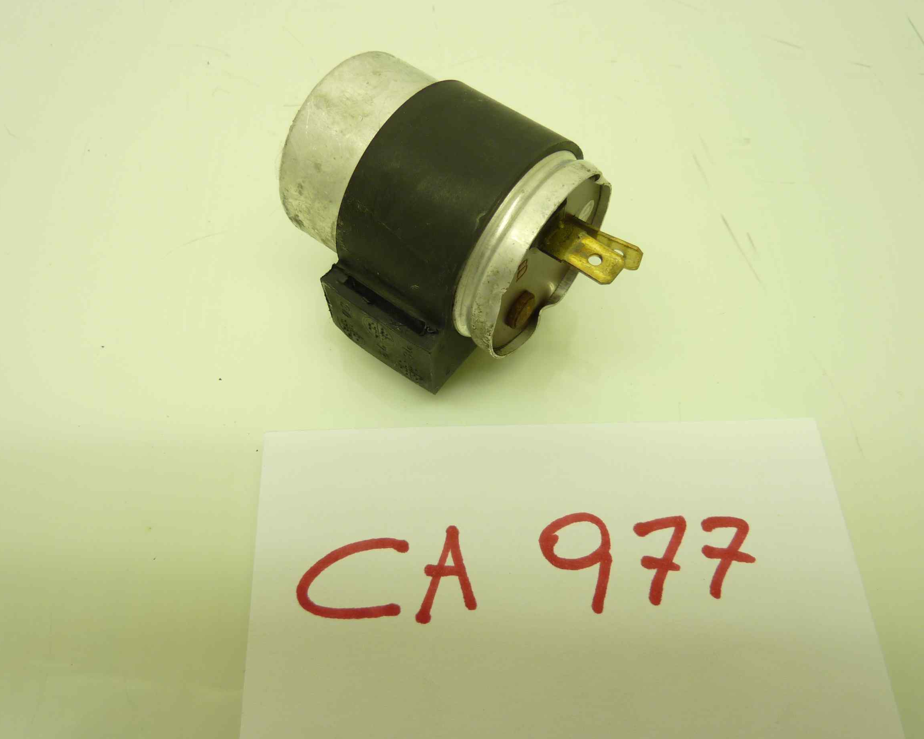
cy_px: 376
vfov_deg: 53.2
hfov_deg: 64.1
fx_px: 738
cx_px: 477
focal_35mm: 27
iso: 80
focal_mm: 4.1
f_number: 3.3
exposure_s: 1/25
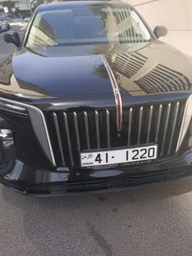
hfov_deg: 46.8
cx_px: 105
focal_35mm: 30
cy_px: 108
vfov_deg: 59.7
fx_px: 222
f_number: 1.79
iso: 100
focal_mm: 4.74
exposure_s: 1/145
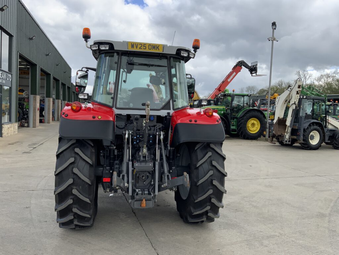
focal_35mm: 29
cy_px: 128
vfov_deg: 48.2
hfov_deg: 61.7
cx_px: 170
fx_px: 284
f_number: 1.8
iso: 16
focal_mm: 3
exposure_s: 1/657
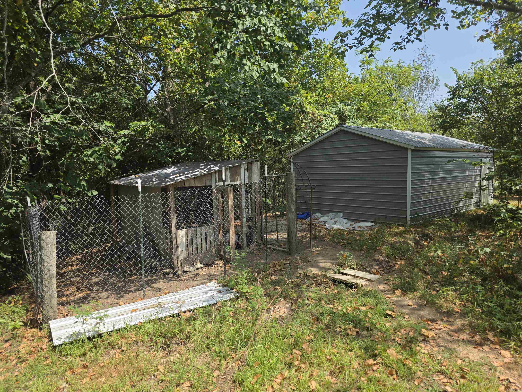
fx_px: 347
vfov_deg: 58.9
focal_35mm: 23
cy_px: 196
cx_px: 261
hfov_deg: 73.9
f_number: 1.7
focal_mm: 6.3
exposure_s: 1/3273
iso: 80
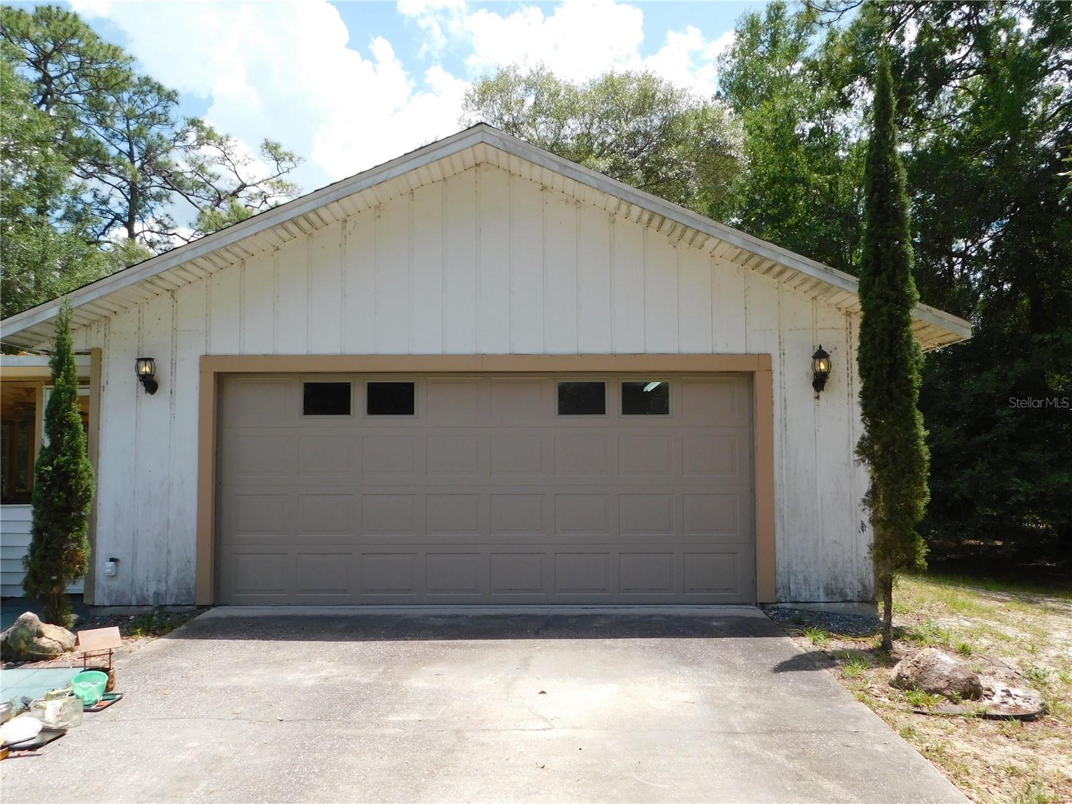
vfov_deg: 46.8
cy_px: 402
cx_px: 536
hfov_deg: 60.0
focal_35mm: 30
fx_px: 929
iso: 125
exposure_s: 1/1000
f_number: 3.2
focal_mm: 5.3
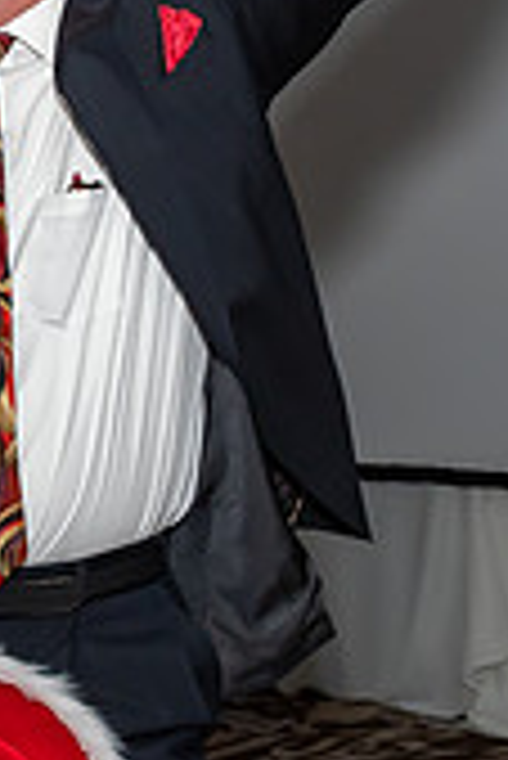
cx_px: -291
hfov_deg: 10.9
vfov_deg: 16.6
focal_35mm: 121
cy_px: 35
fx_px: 2556
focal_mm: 18
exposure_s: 1/250
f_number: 6.3
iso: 400
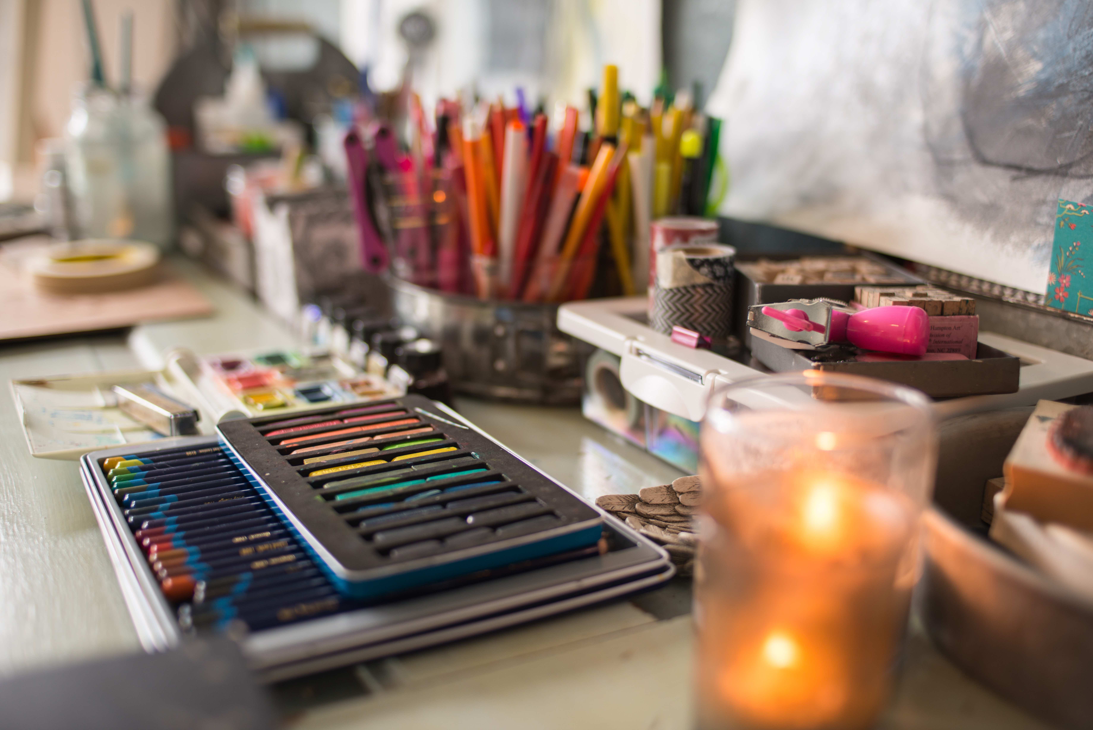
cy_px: 365
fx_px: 729
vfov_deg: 53.2
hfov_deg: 73.7
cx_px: 546
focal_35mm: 24
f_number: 2
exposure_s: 1/100
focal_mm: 24
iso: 100
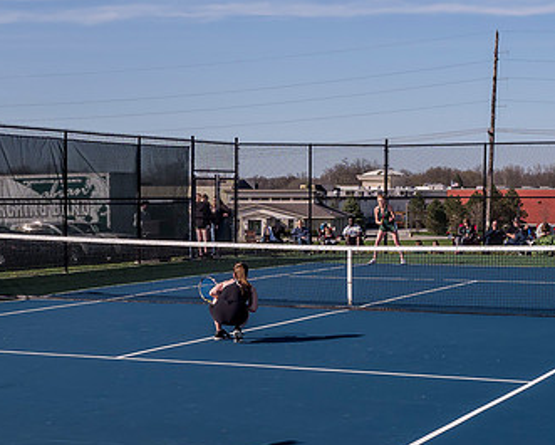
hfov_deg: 23.0
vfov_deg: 18.5
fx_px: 1364
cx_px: 230
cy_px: 287
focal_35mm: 83
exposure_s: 1/1600
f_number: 4.5
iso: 250
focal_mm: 18
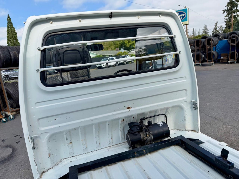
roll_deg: +6.9
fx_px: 166
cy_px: 90
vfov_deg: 56.8
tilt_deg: -10.0
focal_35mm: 24
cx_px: 120
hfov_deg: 71.6
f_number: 1.78
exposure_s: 1/4167
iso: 80
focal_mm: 6.76
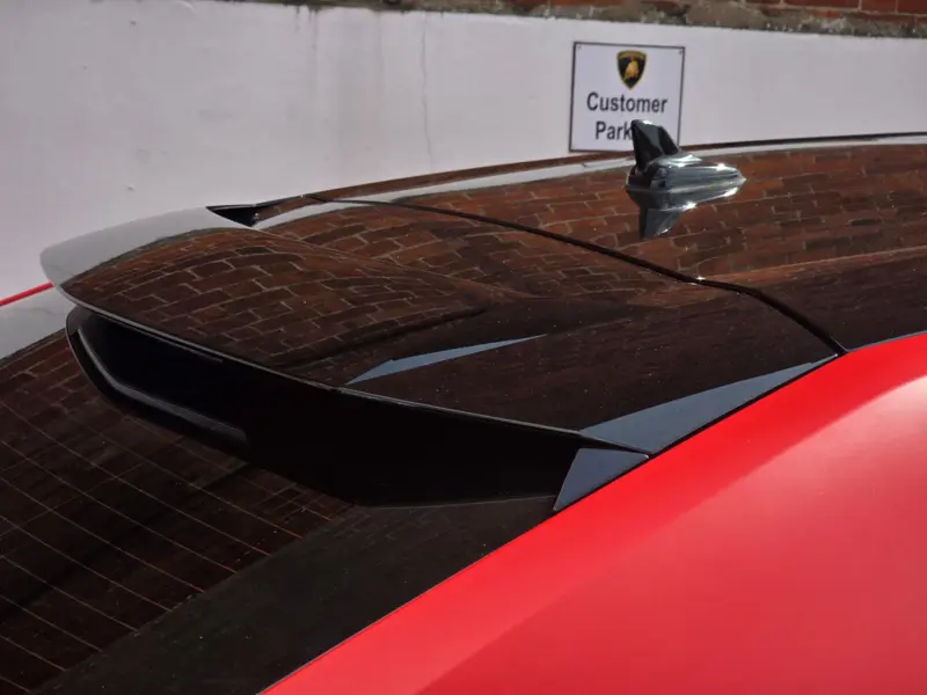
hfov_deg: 28.2
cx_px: 464
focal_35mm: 69
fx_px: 1848
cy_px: 348
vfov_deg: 21.3
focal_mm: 7.9
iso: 50
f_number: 2.4
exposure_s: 1/1775
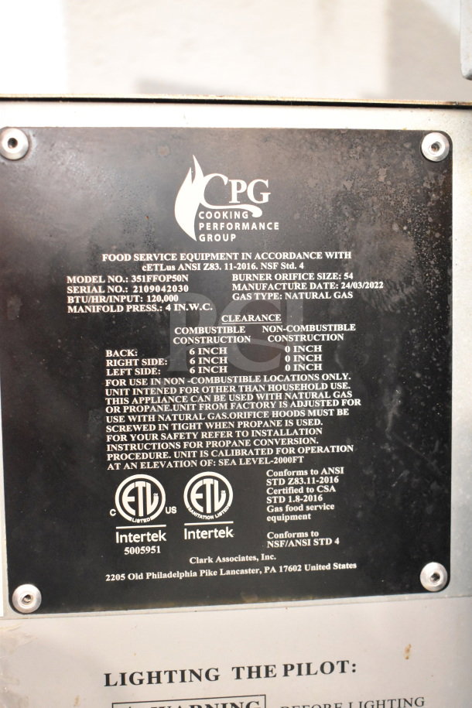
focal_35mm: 42
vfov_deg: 46.4
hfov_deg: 31.9
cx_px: 236
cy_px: 354
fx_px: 826
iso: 7200
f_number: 4.2
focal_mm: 28
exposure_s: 1/50
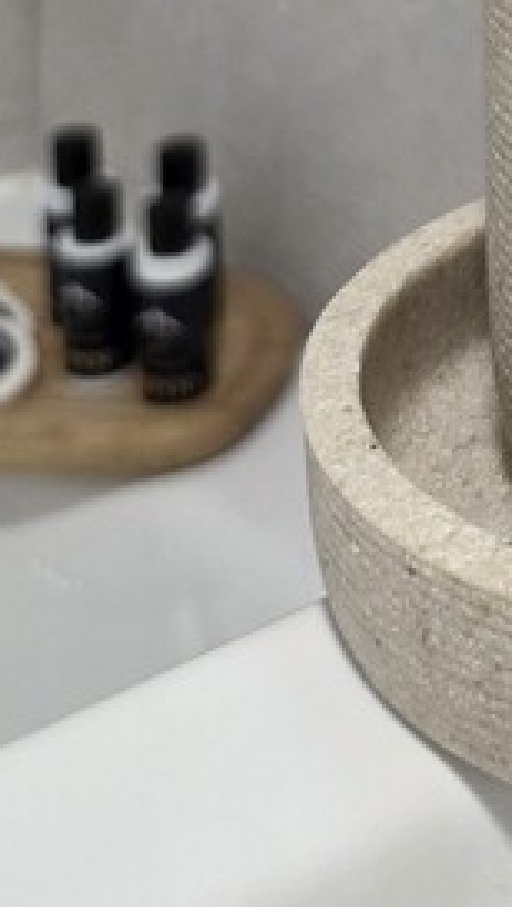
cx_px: 805
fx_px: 2264
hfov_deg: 12.2
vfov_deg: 19.5
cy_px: -482
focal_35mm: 94
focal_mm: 6.3
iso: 250
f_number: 1.7
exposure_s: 1/100
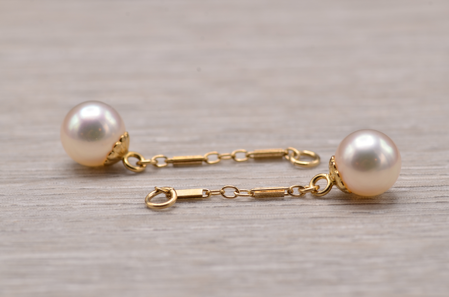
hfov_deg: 13.1
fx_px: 1960
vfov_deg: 8.7
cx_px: 224
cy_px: 148
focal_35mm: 158
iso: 100
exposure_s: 1/20
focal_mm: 105
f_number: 14
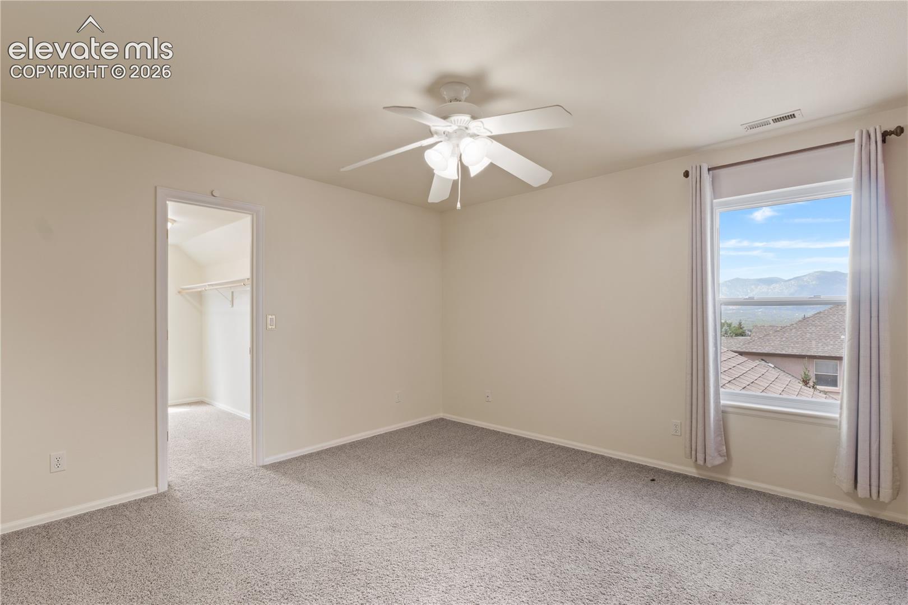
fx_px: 412
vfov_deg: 72.6
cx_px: 454
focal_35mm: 16
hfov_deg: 95.5
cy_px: 302
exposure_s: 1/1.25
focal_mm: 10.9
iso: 125
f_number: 9
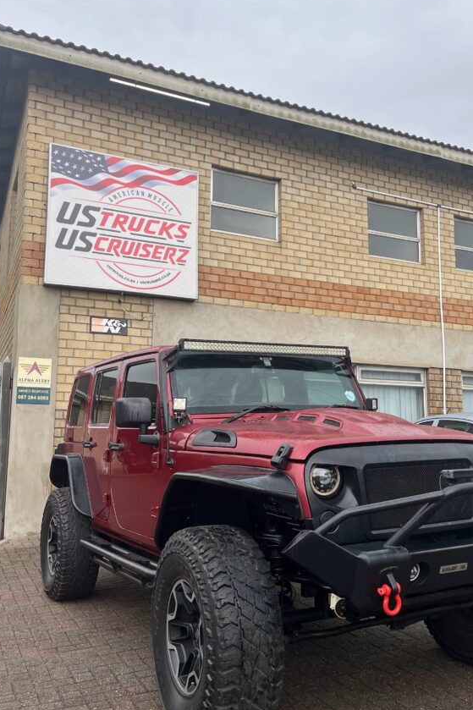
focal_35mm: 33
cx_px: 285
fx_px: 651
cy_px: 353
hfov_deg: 39.8
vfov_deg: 57.2
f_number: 1.6
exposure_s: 1/615
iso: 50
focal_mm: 5.1
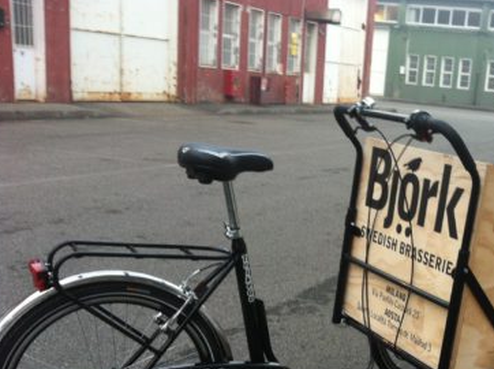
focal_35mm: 58
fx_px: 826
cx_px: 400
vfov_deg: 24.7
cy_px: 295
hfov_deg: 32.3
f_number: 2.8
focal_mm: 3.85
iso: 80
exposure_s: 1/20
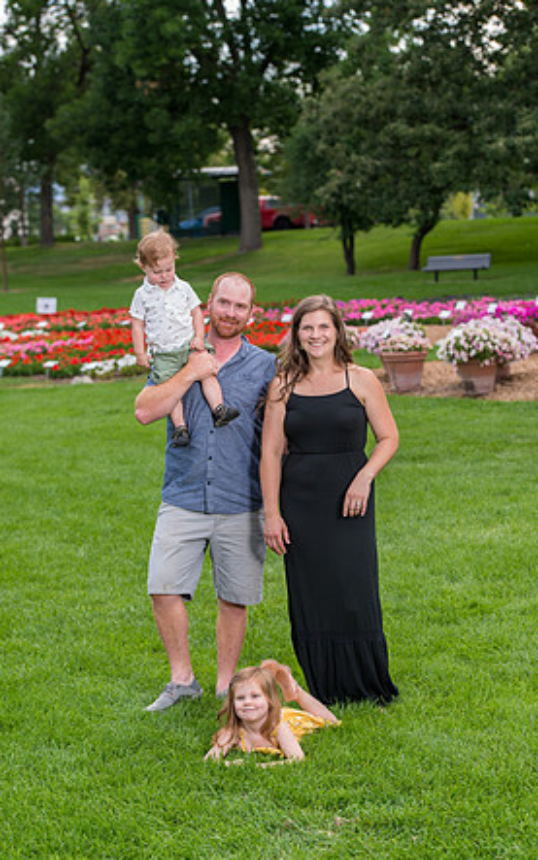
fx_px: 2087
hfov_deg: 14.7
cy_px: 429
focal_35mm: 89
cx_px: 254
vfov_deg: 23.3
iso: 200
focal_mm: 86
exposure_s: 1/250
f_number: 5
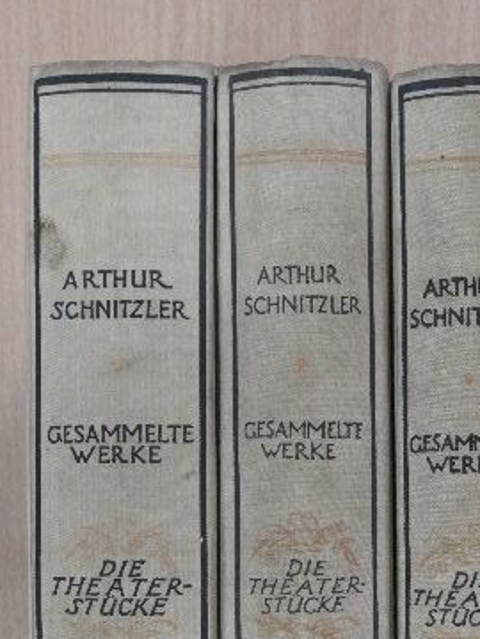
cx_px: 388
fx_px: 1479
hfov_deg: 18.3
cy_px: 529
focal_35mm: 80
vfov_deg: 24.0
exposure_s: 1/13
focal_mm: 8.1
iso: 400
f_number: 4
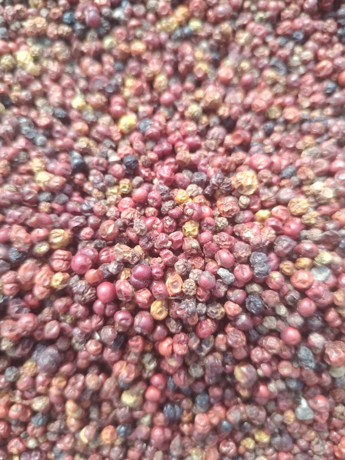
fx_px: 332
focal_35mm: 25
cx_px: 169
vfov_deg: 69.4
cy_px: 227
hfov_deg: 54.9
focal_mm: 5.25
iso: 634
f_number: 1.75
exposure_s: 1/900
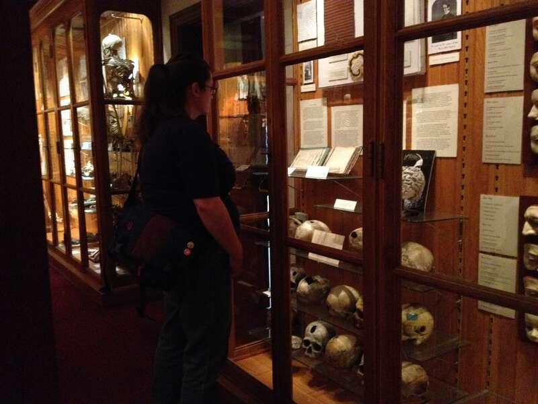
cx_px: 269
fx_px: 544
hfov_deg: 52.6
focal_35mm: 35
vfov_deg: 40.7
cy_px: 202
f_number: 2.4
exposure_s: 1/15
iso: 800
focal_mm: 4.28
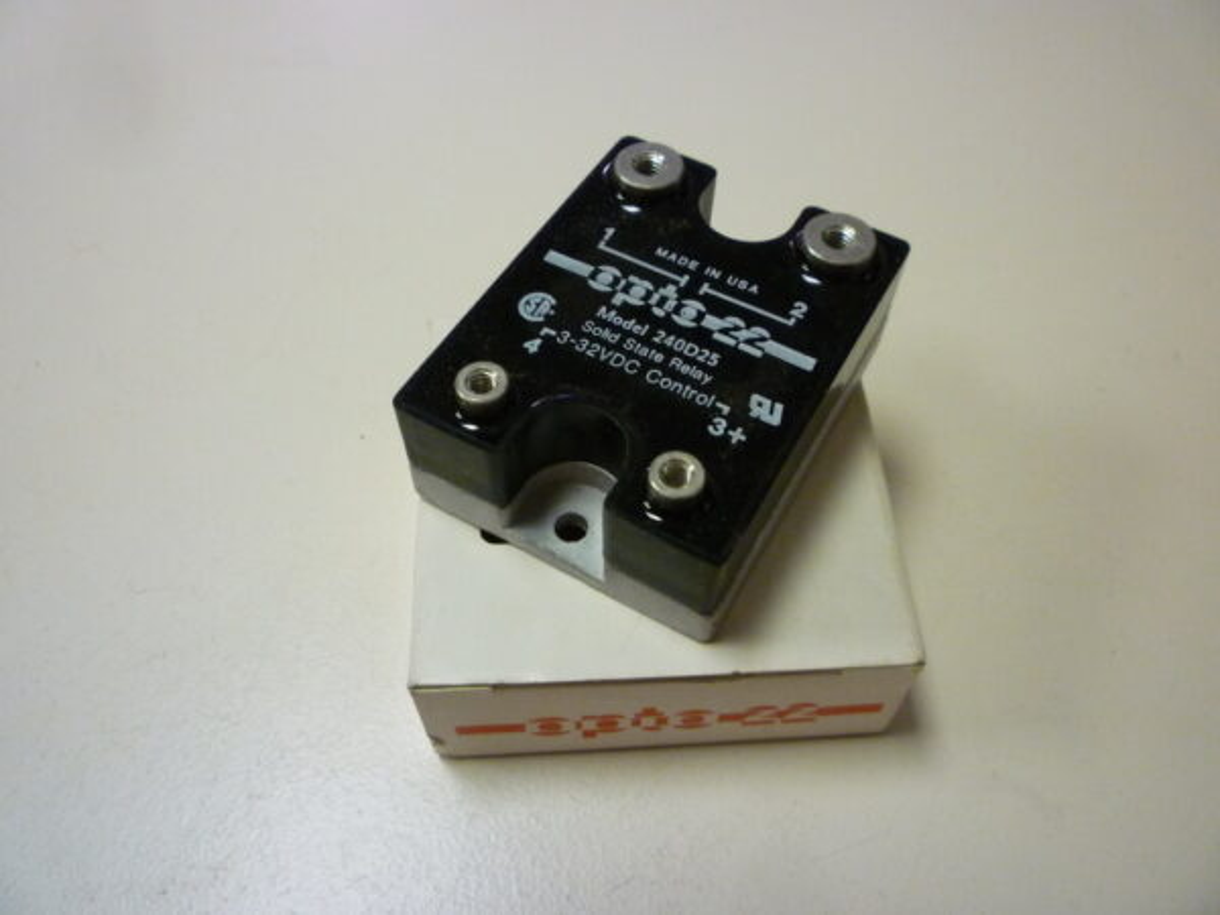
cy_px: 458
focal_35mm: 29
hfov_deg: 61.7
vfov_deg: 48.2
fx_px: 1022
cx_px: 610
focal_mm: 5.2
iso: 400
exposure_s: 1/30
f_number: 3.3
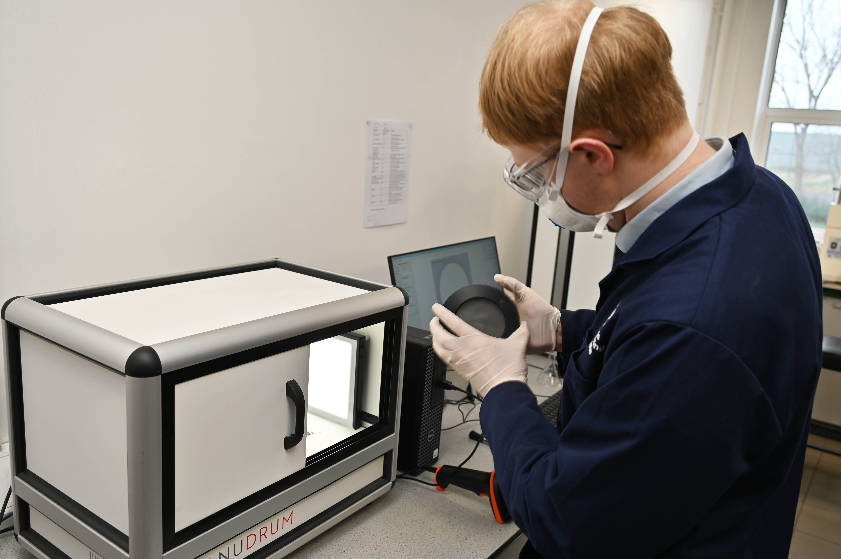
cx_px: 420
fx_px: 700
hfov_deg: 62.0
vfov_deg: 43.6
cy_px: 280
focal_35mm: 30
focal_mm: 30
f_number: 5
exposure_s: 1/100
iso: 200
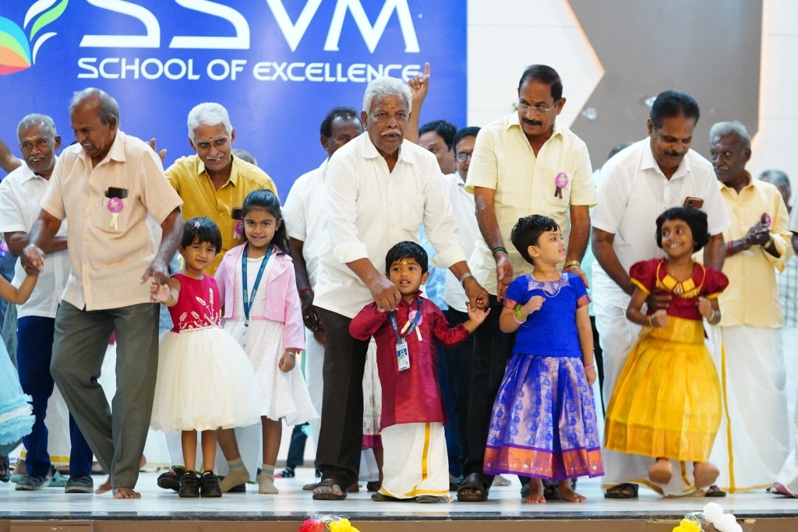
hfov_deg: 28.8
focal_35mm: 70
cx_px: 399
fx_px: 1552
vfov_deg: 19.5
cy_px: 266
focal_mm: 70
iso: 6400
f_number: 2.8
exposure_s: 1/125
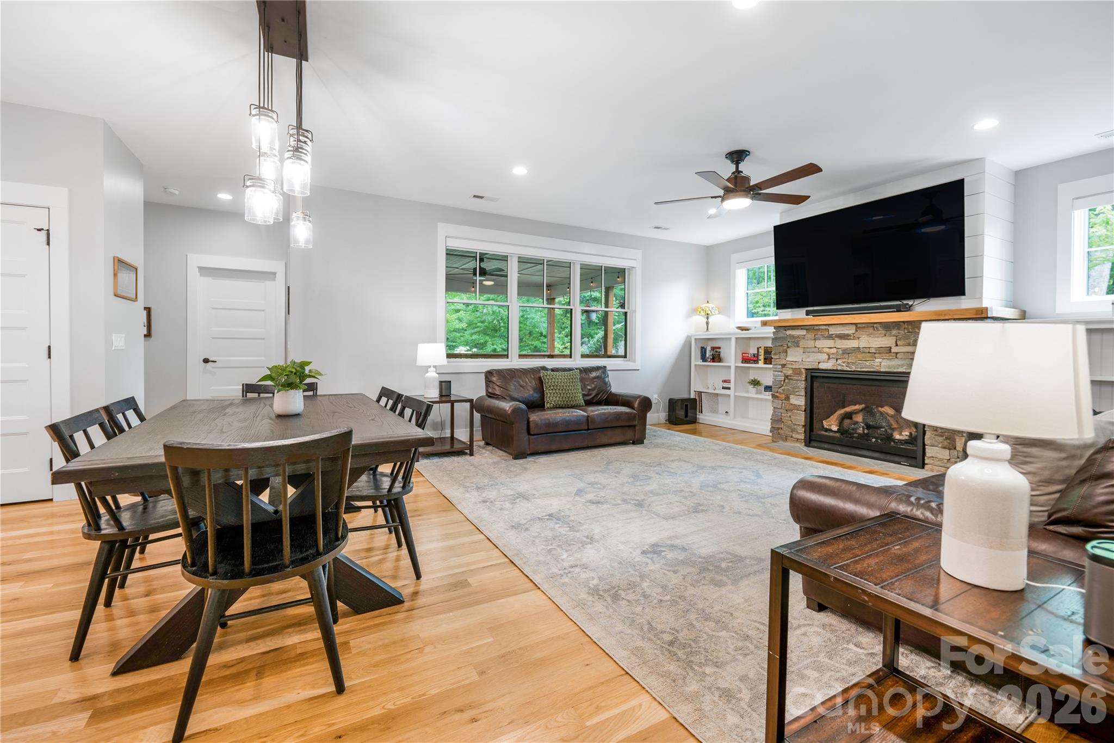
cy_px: 372
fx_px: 433
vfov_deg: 81.2
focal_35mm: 14
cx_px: 557
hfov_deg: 104.3
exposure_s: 1/13
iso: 100
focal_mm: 14
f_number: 4
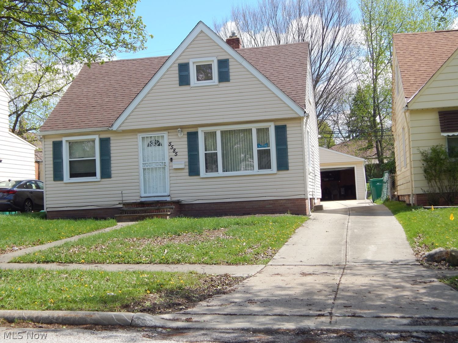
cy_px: 172
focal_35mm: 49
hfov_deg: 38.9
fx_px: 648
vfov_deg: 29.7
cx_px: 229
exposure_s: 1/500
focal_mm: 8.6
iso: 125
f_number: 3.7
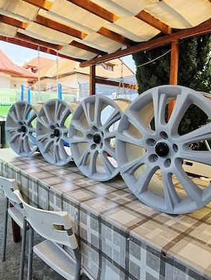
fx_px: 195
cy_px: 143
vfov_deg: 71.5
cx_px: 107
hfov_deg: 56.9
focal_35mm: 24
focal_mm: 6.5
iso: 64
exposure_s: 1/2000
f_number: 1.4
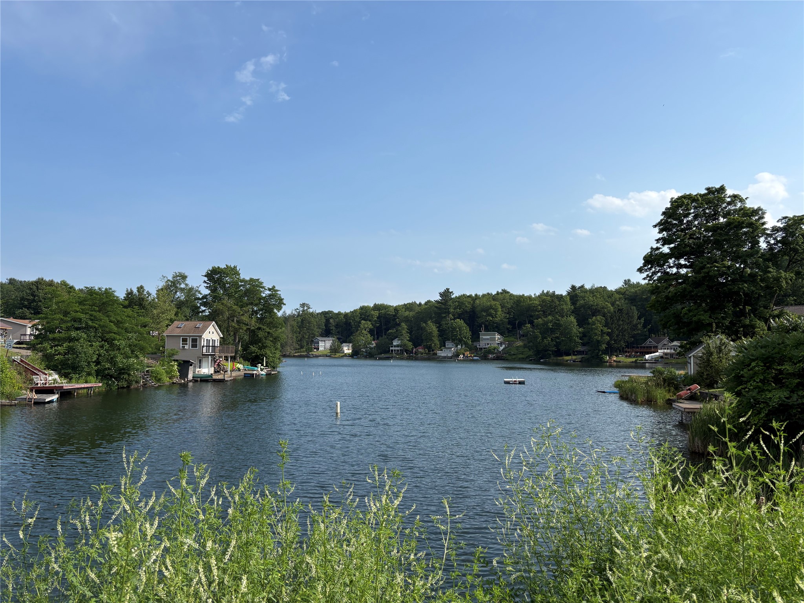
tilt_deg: +4.2
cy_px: 302
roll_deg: +0.7
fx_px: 604
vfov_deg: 53.1
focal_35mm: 26
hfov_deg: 67.3
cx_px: 402
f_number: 1.6
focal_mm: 5.96
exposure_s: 1/4329
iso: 50
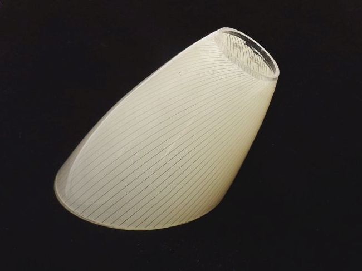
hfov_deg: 71.6
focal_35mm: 24
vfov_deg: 56.8
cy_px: 136
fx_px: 251
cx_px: 181
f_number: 3
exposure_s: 1/70
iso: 80
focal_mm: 4.3
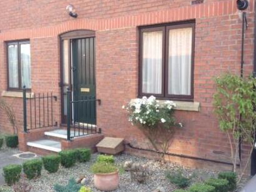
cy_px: 105
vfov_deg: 29.1
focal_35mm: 50
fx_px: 370
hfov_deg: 38.0
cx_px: 102
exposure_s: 1/167
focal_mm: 4.28
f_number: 2.4
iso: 50
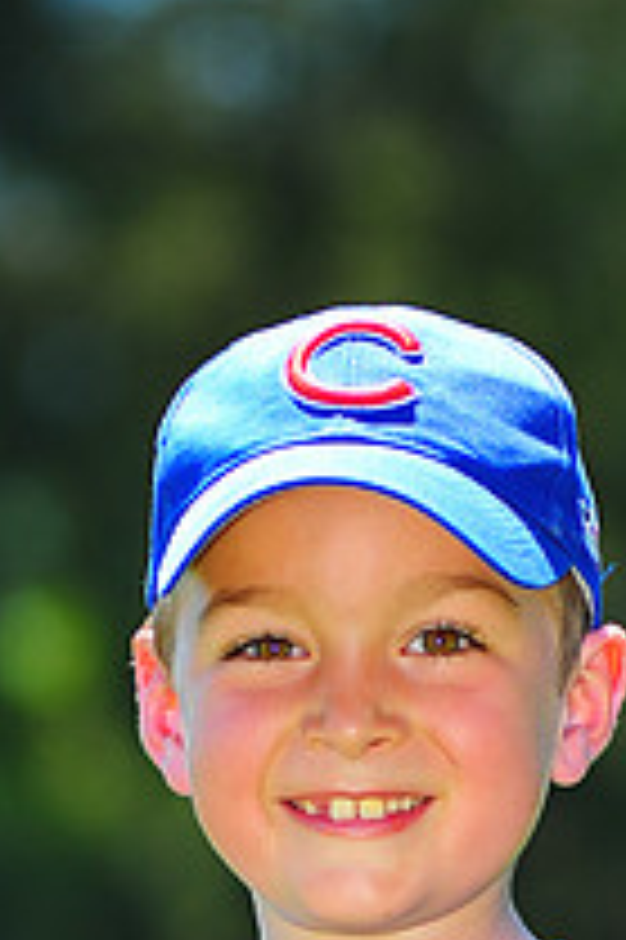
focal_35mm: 500
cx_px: 396
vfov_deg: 4.1
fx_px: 13062
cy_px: 1205
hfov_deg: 2.7
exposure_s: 1/400
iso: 200
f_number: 5
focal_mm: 180
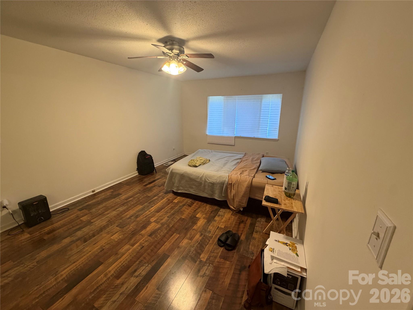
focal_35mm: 14
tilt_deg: -14.1
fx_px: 167
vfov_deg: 85.7
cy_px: 155
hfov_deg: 102.1
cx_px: 206
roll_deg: +0.4
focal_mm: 2.22
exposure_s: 1/60
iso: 400
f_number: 2.2
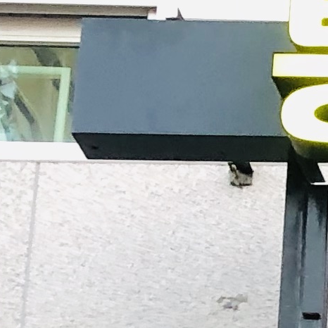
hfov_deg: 7.4
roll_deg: -1.3
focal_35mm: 214
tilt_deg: +15.7
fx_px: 2294
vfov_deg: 7.3
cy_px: 947
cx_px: 926
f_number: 1.8
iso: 40
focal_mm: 3.99
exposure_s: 1/20
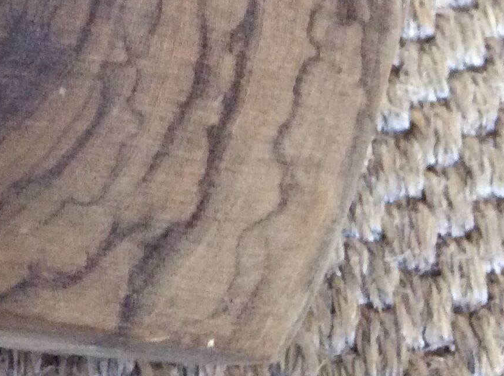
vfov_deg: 14.4
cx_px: 2
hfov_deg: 19.9
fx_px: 1395
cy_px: -168
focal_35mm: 96
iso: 250
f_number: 2.4
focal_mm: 3.3
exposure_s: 1/25
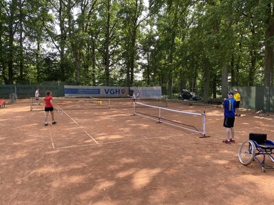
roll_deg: -1.5
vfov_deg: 53.1
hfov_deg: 67.3
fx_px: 206
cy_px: 102
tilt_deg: -1.0
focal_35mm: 26
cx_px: 137
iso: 32
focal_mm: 4.25
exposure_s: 1/312
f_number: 1.8
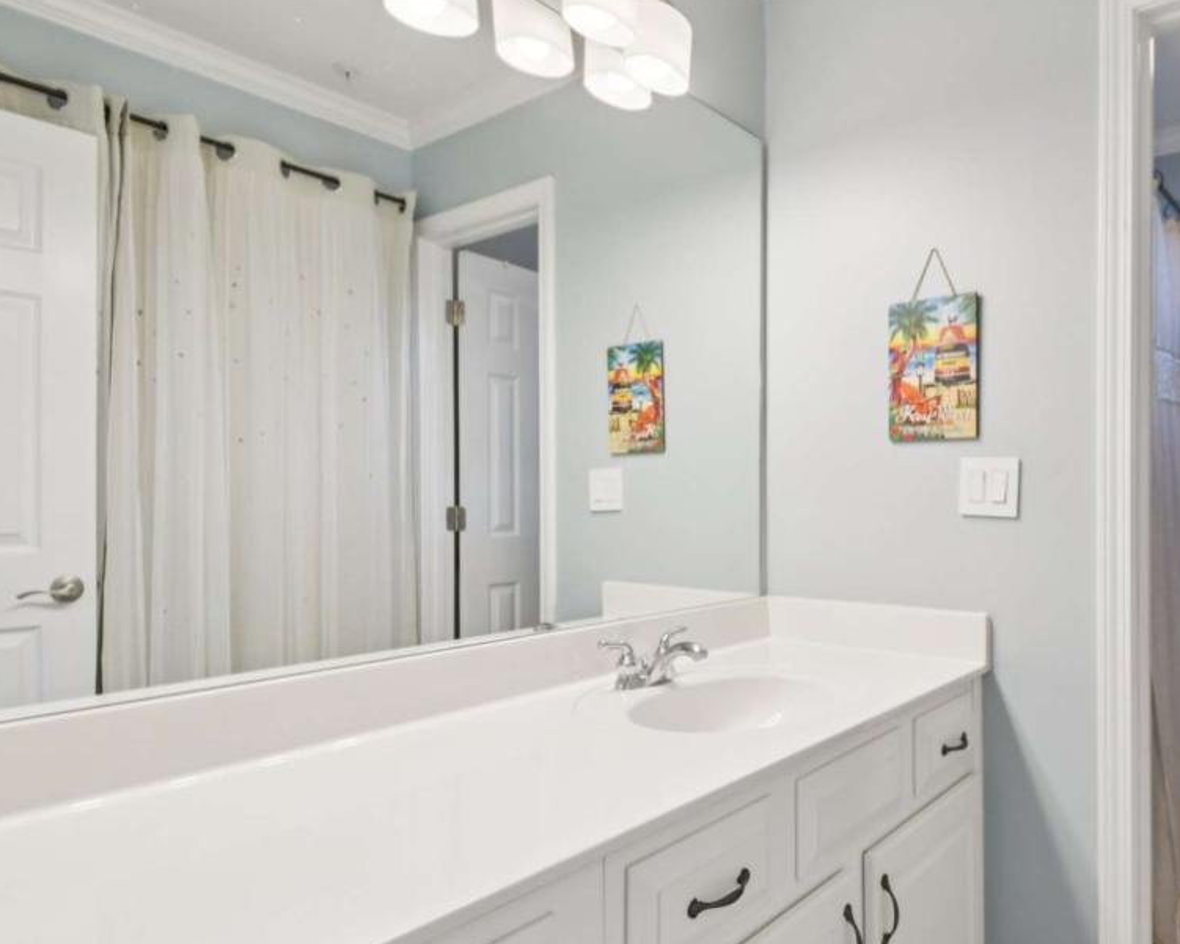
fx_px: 838
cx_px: 734
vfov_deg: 58.7
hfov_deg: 69.2
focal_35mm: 24
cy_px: 521
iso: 400
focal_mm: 16
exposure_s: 1/40
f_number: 8
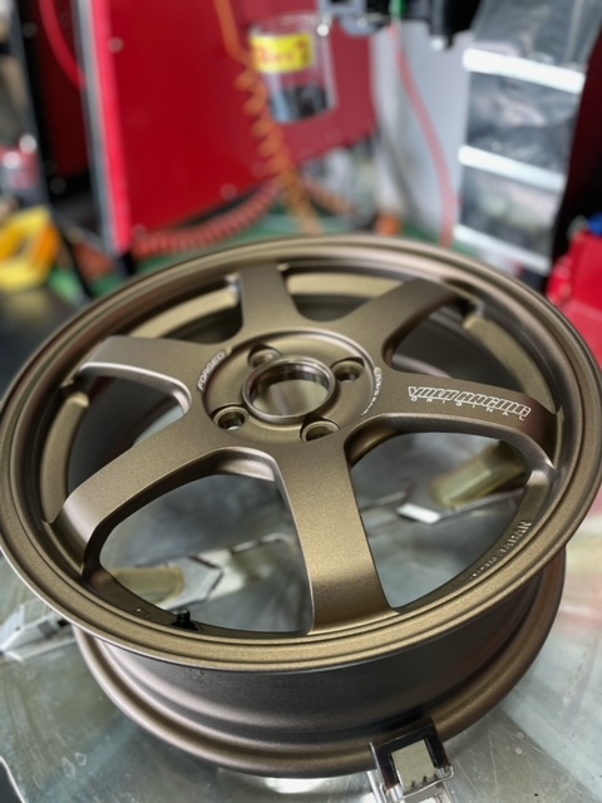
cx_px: 301
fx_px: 603
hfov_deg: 53.1
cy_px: 402
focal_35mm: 26
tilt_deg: -41.4
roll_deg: +8.9
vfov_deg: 67.3
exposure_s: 1/60
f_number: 1.6
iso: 160
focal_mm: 4.2
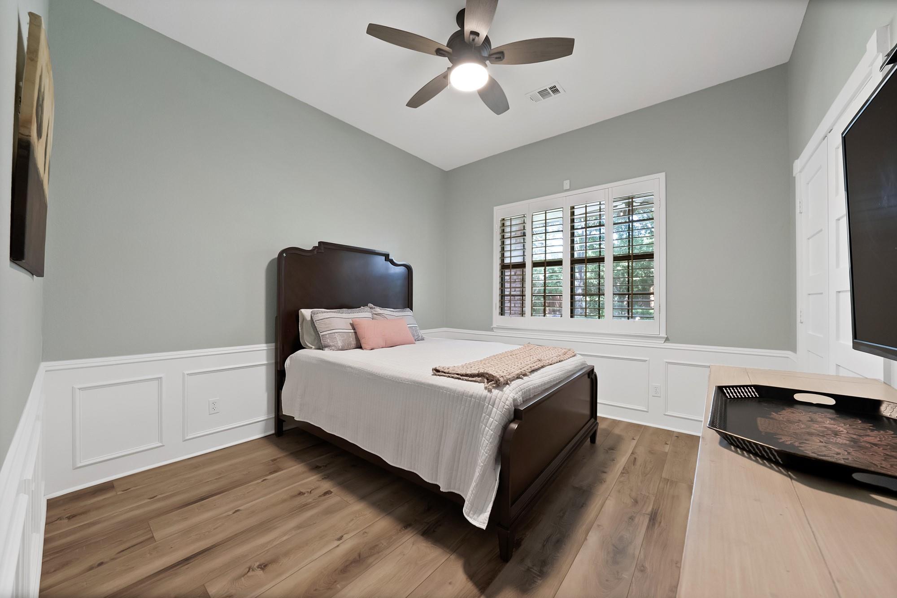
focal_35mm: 12
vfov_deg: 90.1
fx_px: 299
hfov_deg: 112.6
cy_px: 299
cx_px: 448
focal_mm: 12
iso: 4000
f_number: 9
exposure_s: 1/8
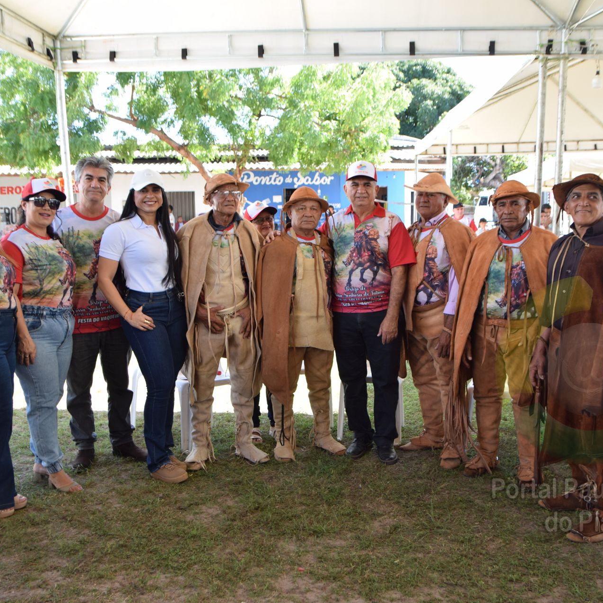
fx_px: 643
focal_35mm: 33
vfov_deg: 50.2
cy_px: 302
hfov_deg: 50.2
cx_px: 311
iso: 100
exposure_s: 1/100
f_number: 3.2
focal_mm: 17
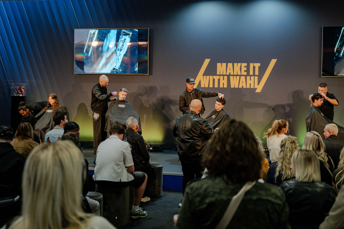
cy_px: 93
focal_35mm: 53
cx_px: 188
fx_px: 510
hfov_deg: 37.3
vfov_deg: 25.3
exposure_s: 1/100
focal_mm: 44.3
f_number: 2.8
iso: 640
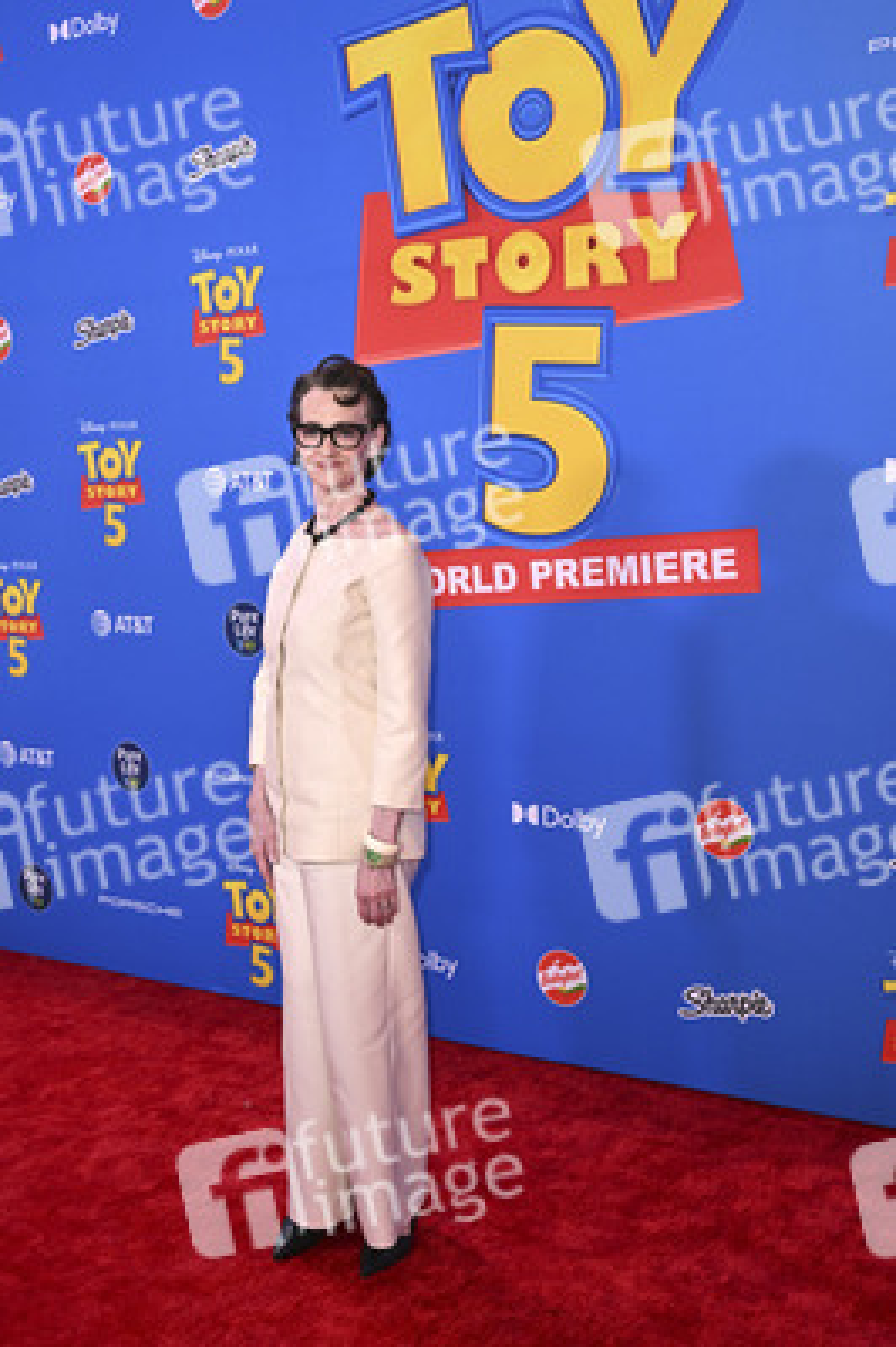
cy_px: 674
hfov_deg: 33.3
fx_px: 1496
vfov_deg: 48.5
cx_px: 448
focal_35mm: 40
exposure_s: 1/250
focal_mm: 40
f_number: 6.3
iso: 1250
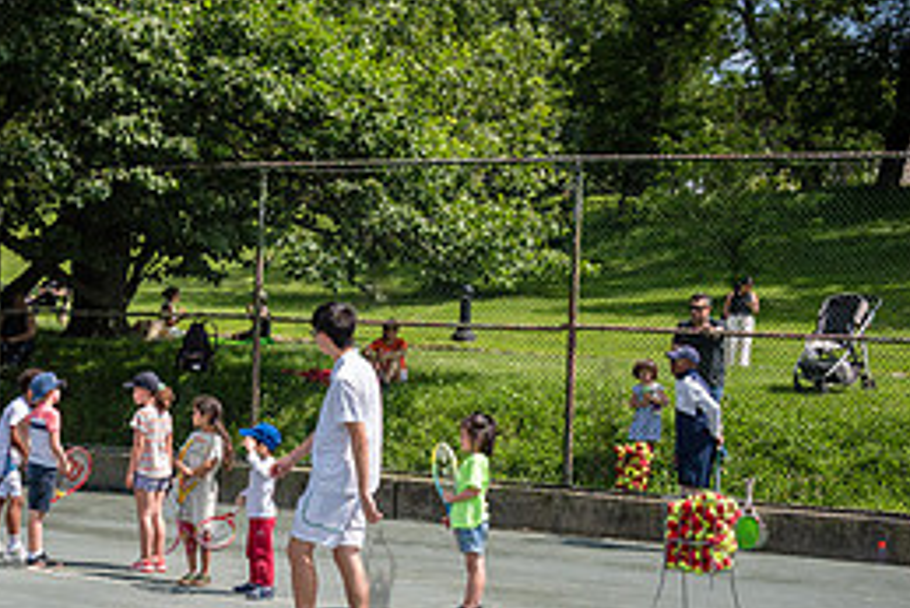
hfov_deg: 26.0
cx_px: -77
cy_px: 420
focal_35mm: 72
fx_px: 1821
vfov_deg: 18.9
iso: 250
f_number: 6.3
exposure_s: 1/800
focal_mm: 32
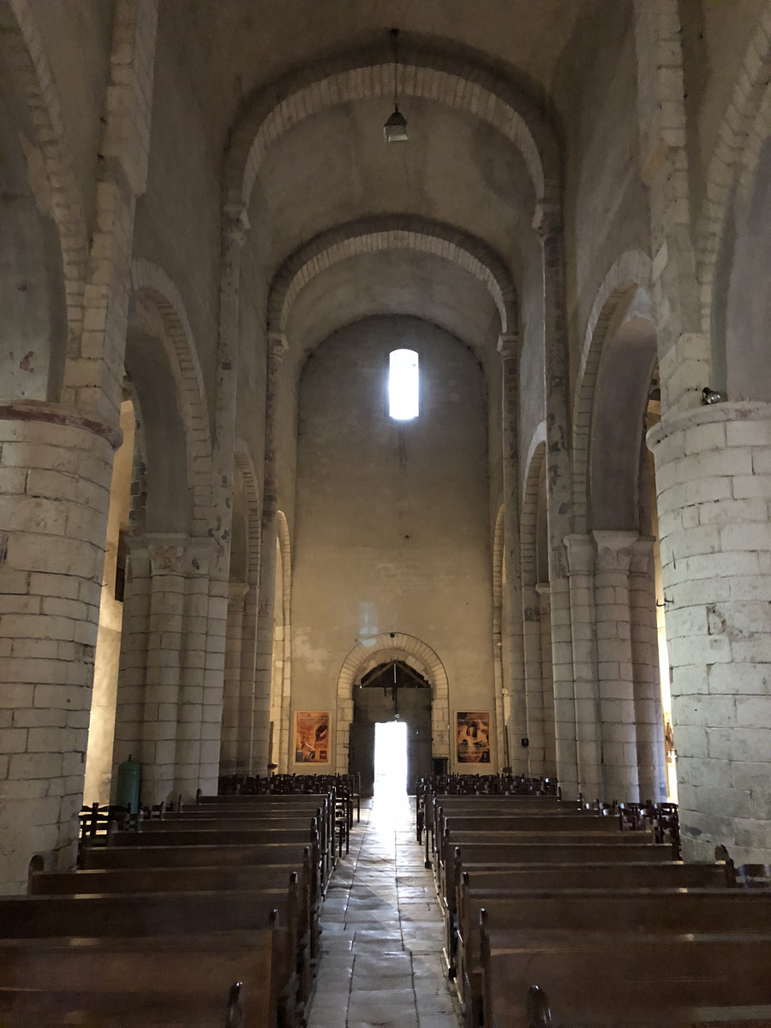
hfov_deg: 49.7
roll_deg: +0.0
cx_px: 386
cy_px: 514
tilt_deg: +16.7
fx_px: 832
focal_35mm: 28
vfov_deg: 63.4
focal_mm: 4
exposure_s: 1/4
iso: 250
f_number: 1.8
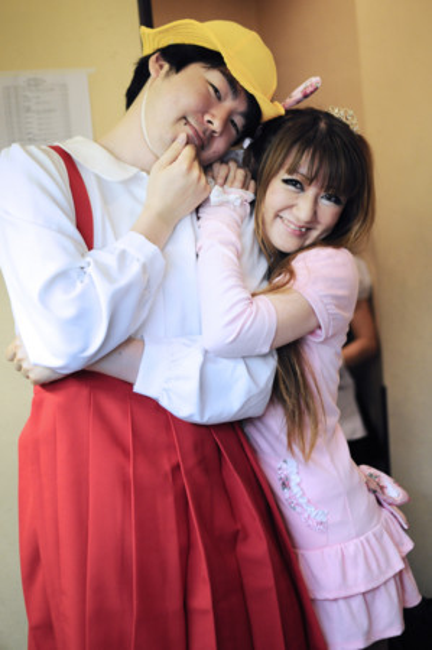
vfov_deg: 37.9
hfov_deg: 25.7
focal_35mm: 52
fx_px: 947
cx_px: 216
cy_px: 325
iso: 800
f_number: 2
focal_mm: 35
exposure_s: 1/125
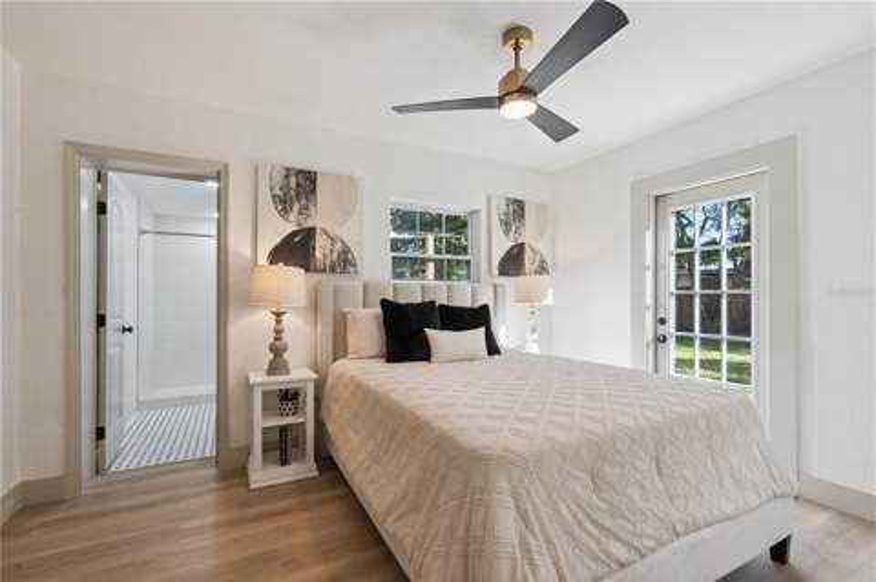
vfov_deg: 73.6
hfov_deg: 96.8
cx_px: 438
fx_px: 389
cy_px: 291
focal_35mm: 16
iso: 3200
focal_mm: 16
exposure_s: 1/320
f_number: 10
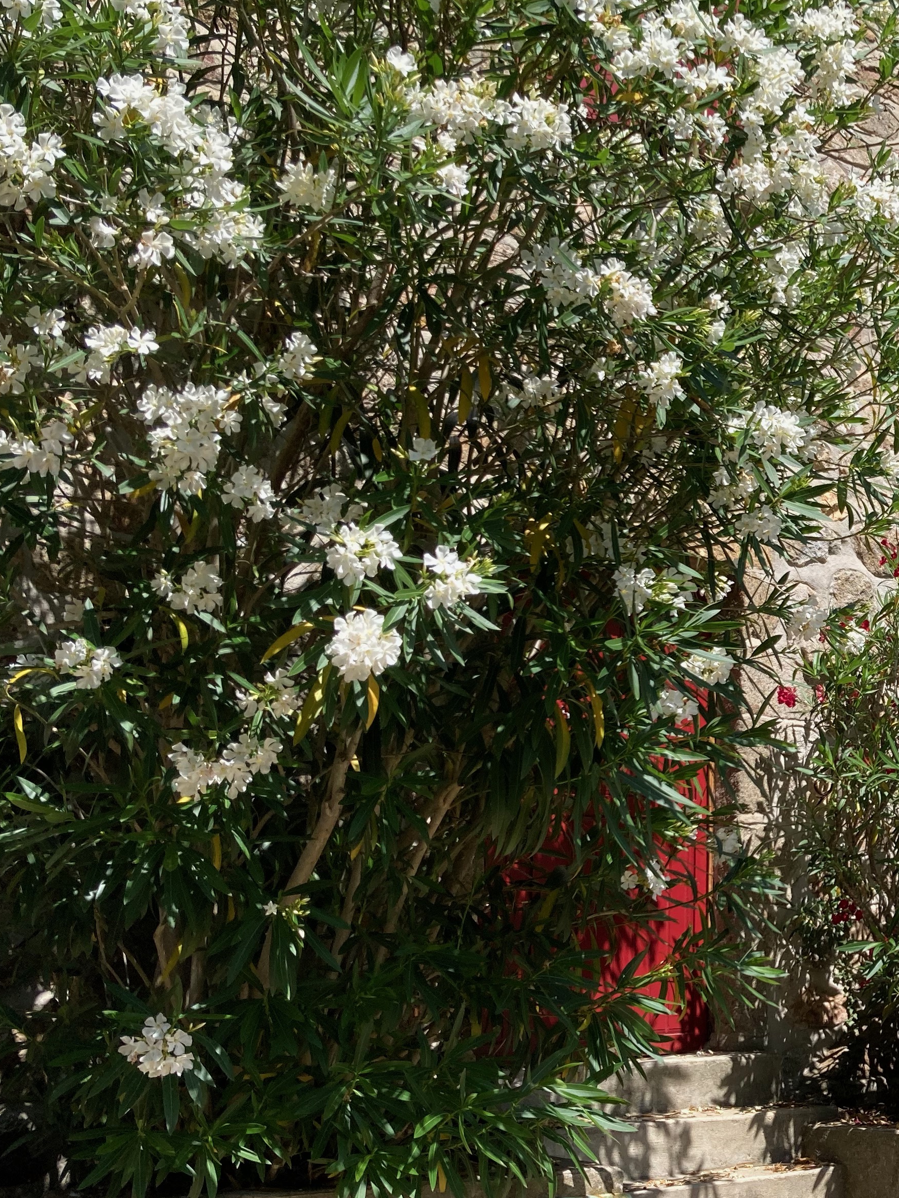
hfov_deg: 27.4
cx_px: 1021
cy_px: 672
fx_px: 1662
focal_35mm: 48
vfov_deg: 39.6
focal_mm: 3.99
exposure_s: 1/1600
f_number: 1.8
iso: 20
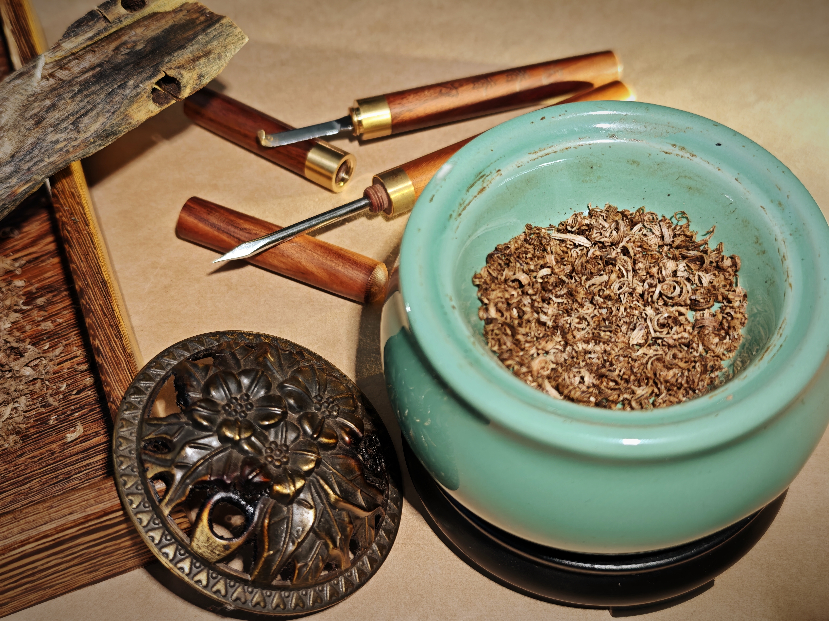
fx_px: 1102
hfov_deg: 41.2
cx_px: 414
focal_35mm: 46
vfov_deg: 31.5
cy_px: 310
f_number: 1.63
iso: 50
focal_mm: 8.72
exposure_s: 1/100
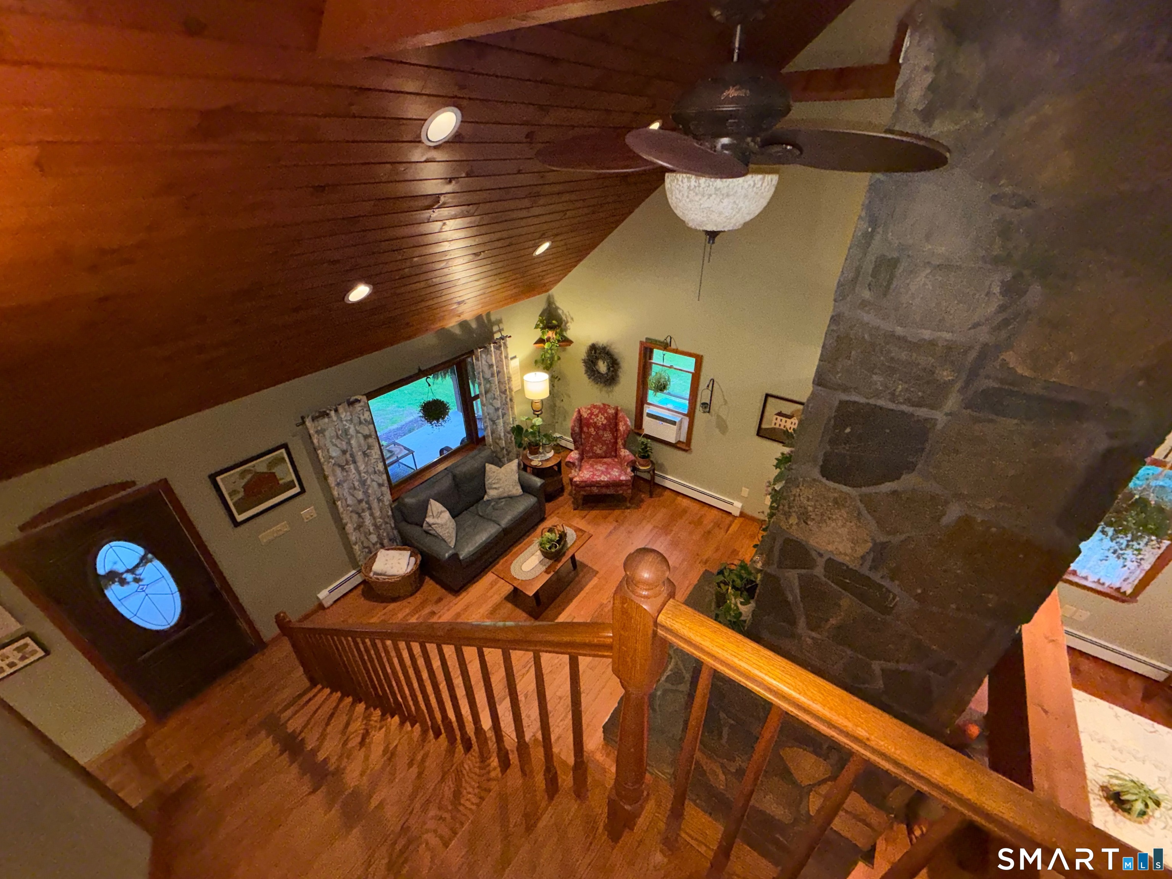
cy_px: 440
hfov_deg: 102.1
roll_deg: +0.5
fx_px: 474
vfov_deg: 85.7
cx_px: 586
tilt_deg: -31.3
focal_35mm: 14
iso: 400
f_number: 2.2
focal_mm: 2.22
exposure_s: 1/60
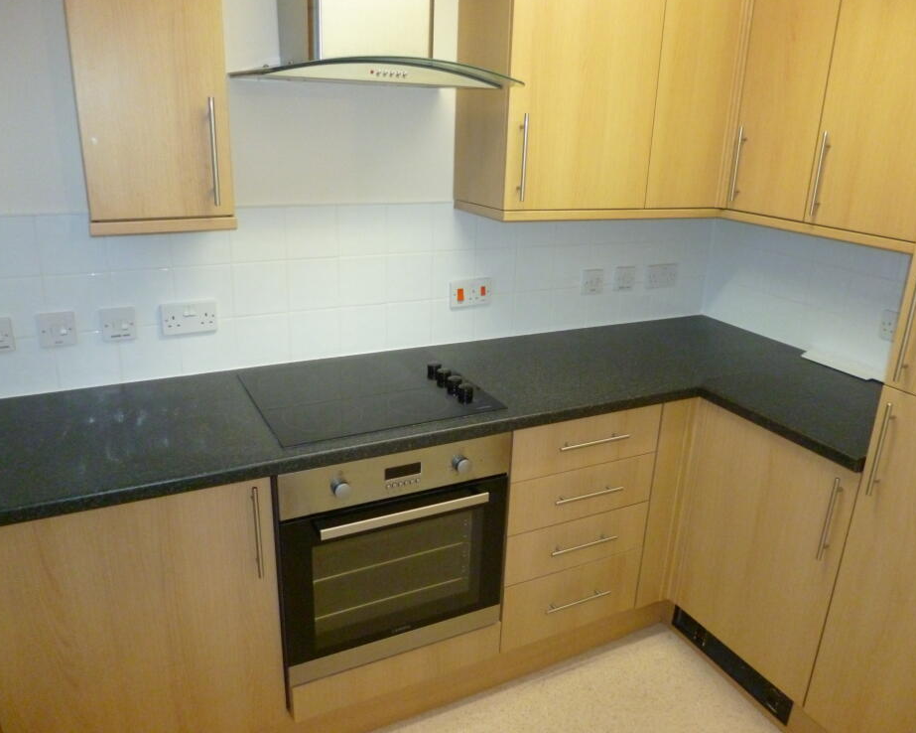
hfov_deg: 66.0
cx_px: 484
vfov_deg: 54.9
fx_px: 705
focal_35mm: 26
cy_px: 360
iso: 400
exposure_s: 1/60
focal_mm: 4.3
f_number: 2.5
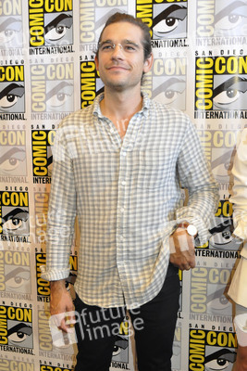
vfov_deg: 53.1
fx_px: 370
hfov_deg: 36.9
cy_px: 186
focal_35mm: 36
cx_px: 124
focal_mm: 24
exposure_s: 1/60
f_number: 4.5
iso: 1000
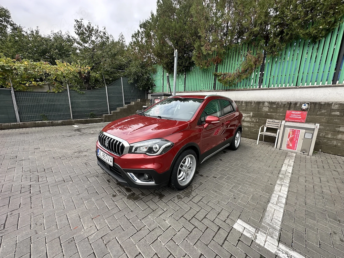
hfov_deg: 102.1
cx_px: 172
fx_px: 139
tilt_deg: -11.2
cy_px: 129
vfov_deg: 85.7
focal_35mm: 14
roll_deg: -2.8
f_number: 2.2
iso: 40
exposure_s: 1/491
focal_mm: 2.22
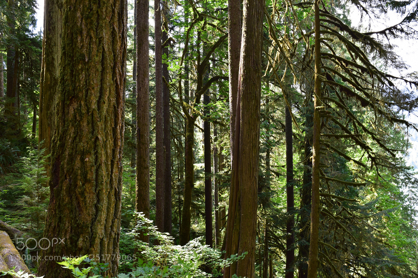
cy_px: 139
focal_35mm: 36
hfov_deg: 53.1
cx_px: 209
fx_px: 418
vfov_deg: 36.9
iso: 400
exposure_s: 1/60
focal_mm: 24
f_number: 8
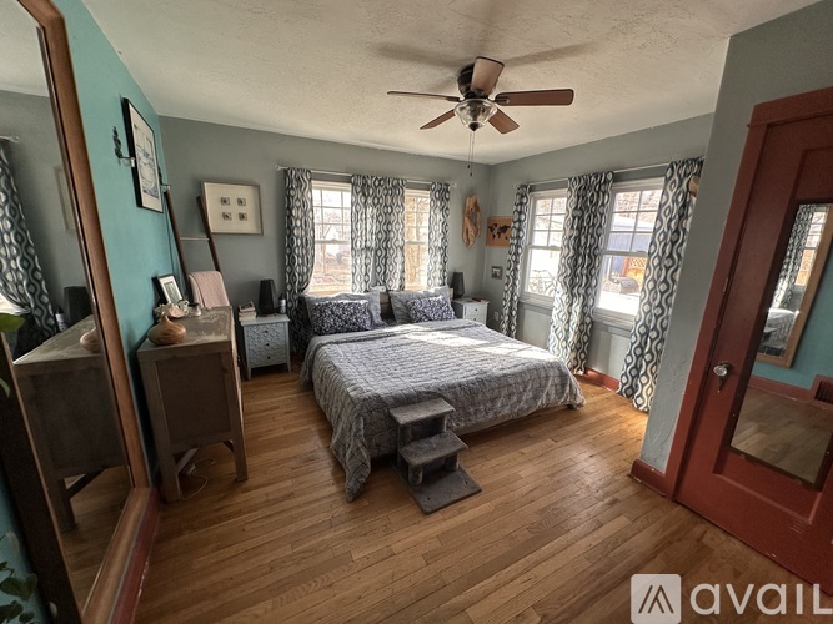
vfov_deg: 85.7
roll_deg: -1.5
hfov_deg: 102.1
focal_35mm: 14
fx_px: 337
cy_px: 312
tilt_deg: -13.6
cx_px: 416
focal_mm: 2.22
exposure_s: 1/99
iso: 100
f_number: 2.2
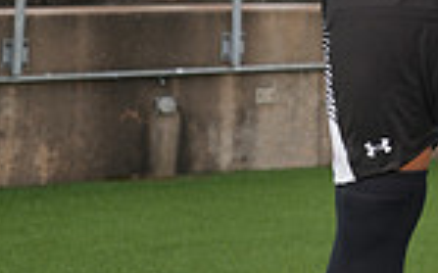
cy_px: -343
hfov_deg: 9.7
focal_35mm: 216
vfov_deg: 5.9
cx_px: 417
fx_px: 2577
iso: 100
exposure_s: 1/200
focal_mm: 70
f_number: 8
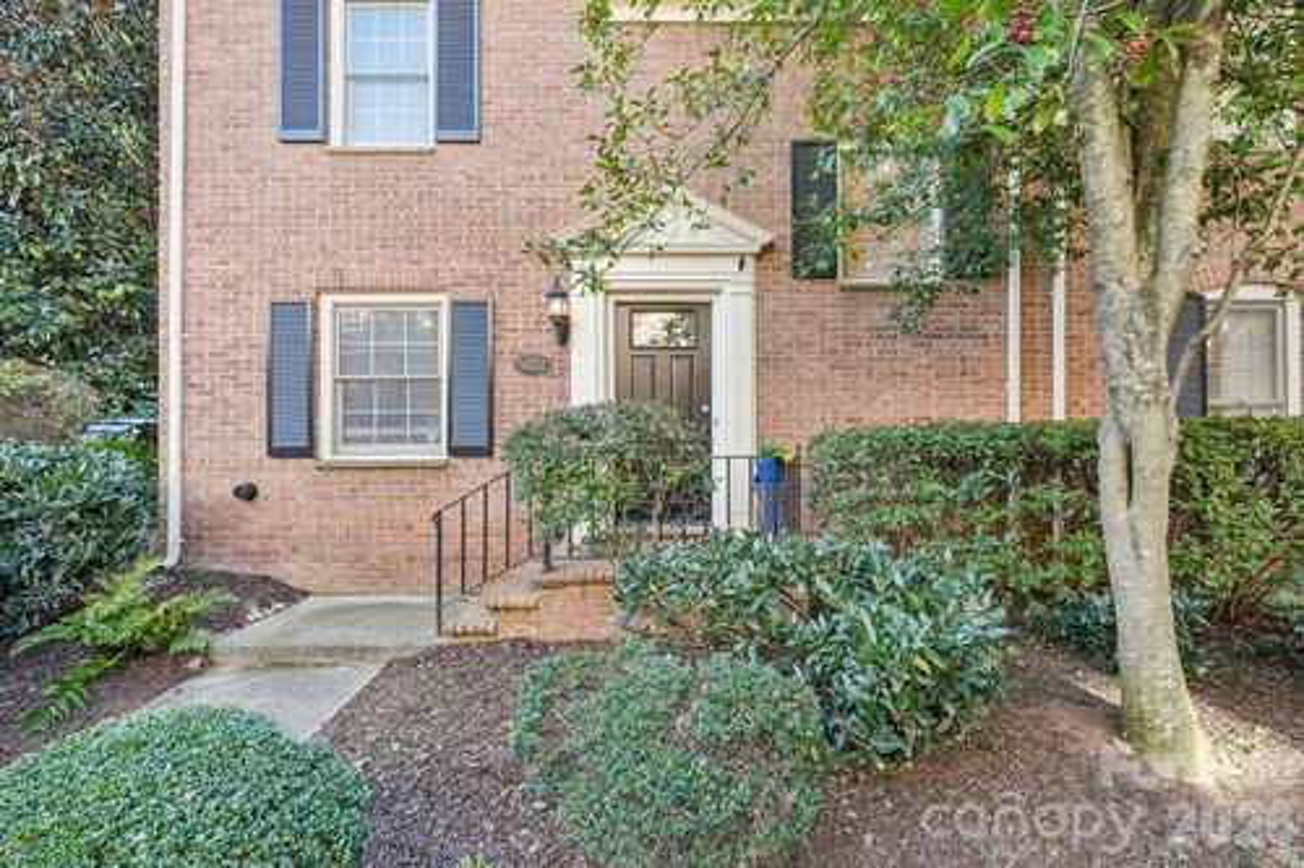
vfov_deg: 73.7
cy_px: 434
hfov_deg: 96.8
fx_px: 579
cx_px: 652
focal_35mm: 16
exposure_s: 1/25
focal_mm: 16
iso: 400
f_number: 8
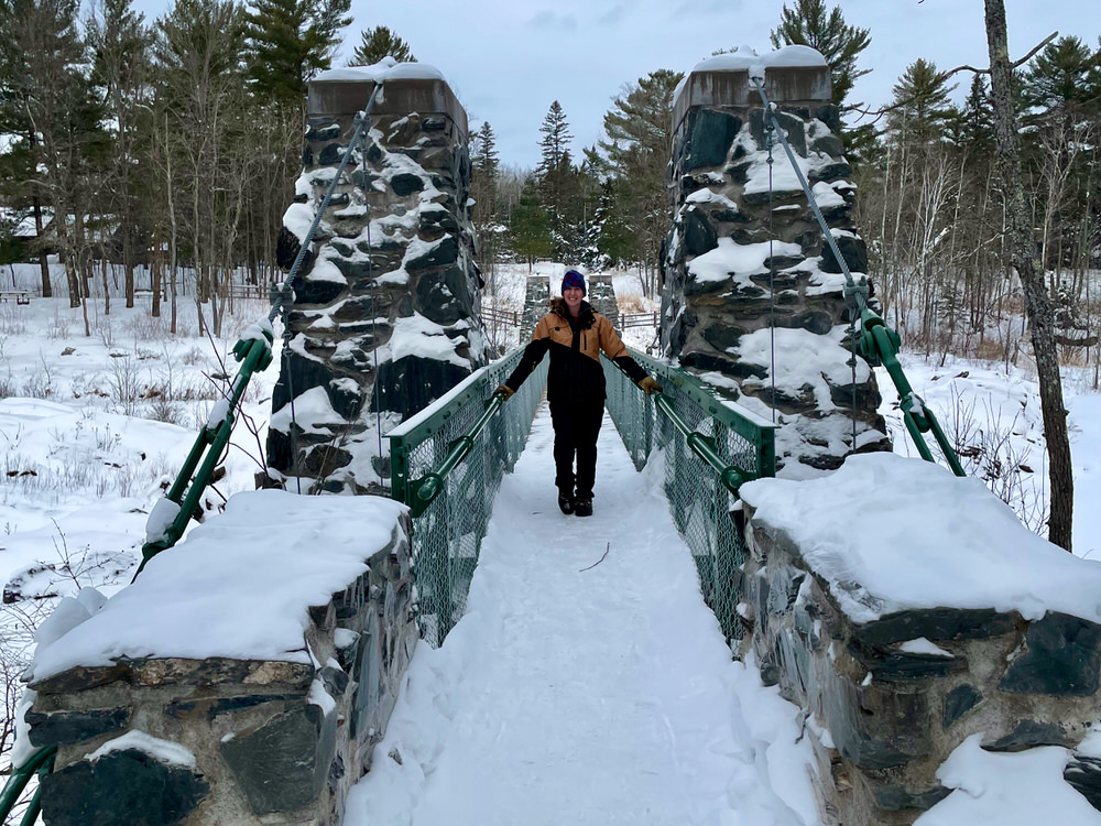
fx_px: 827
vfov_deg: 53.1
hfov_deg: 67.3
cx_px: 550
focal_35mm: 26
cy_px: 413
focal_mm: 4.2
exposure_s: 1/2747
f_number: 1.6
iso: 32
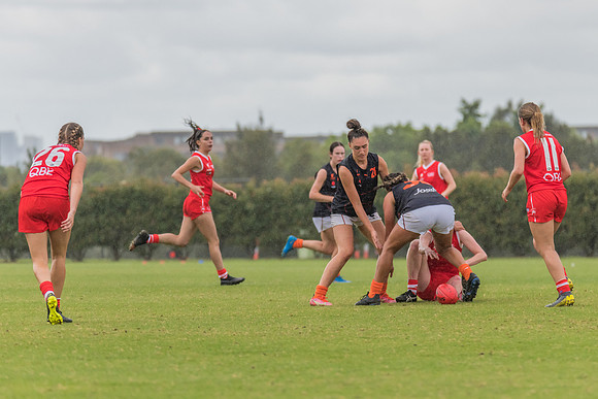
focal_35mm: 363
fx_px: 6038
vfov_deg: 3.8
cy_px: 157
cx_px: 318
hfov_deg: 5.7
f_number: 5.6
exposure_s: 1/1600
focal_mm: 300
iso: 800
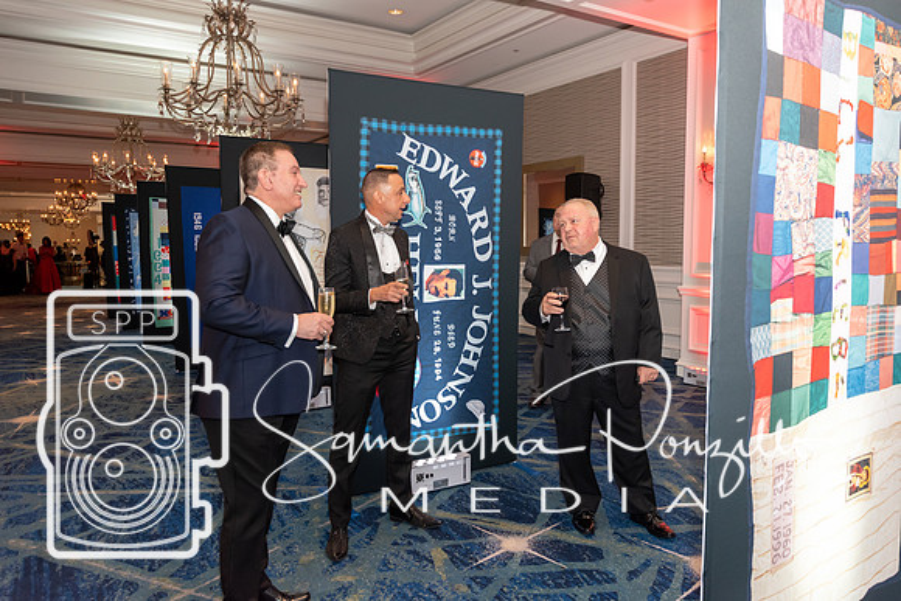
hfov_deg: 69.3
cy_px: 300
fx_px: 652
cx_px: 450
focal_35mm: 26
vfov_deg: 49.5
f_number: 3.5
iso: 1100
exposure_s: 1/60
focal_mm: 17
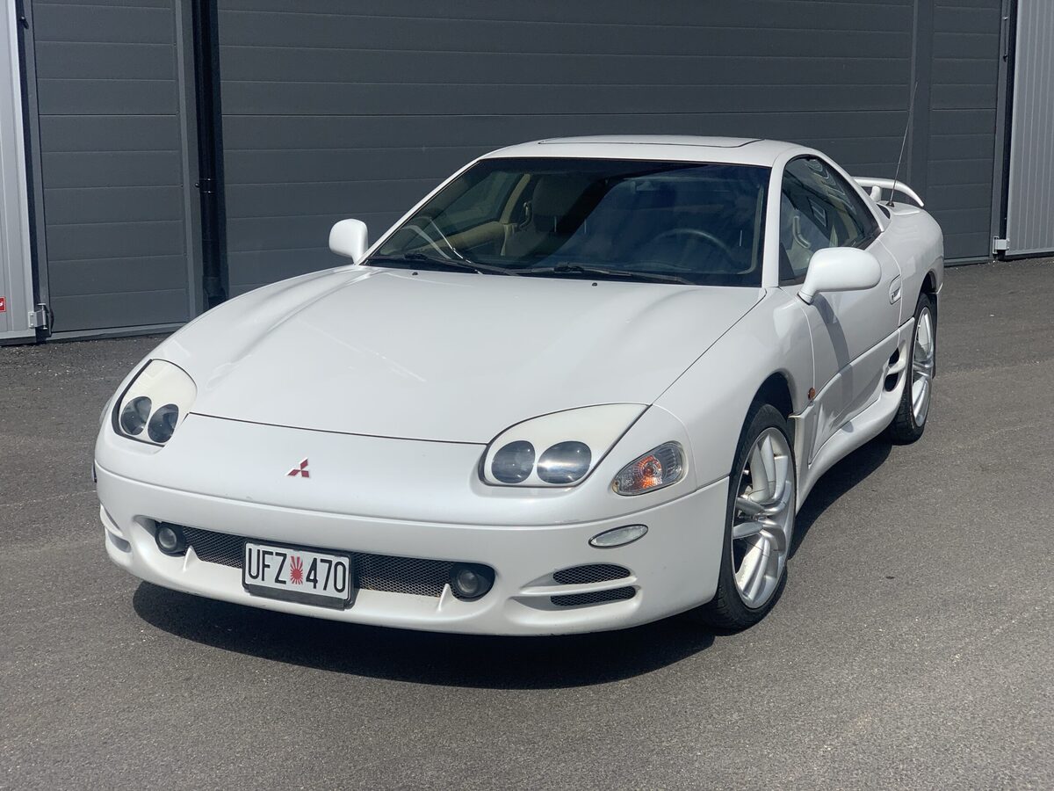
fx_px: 1583
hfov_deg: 36.8
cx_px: 527
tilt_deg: -10.7
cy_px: 396
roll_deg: -0.5
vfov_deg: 28.0
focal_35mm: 52
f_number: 2.4
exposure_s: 1/3195
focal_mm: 6
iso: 16
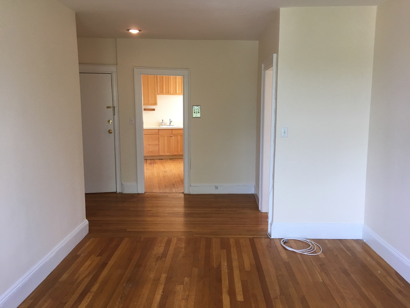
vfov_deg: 48.2
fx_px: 343
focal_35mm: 29
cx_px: 205
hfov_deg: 61.7
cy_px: 154
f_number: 2.2
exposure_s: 1/30
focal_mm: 4.15
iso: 40
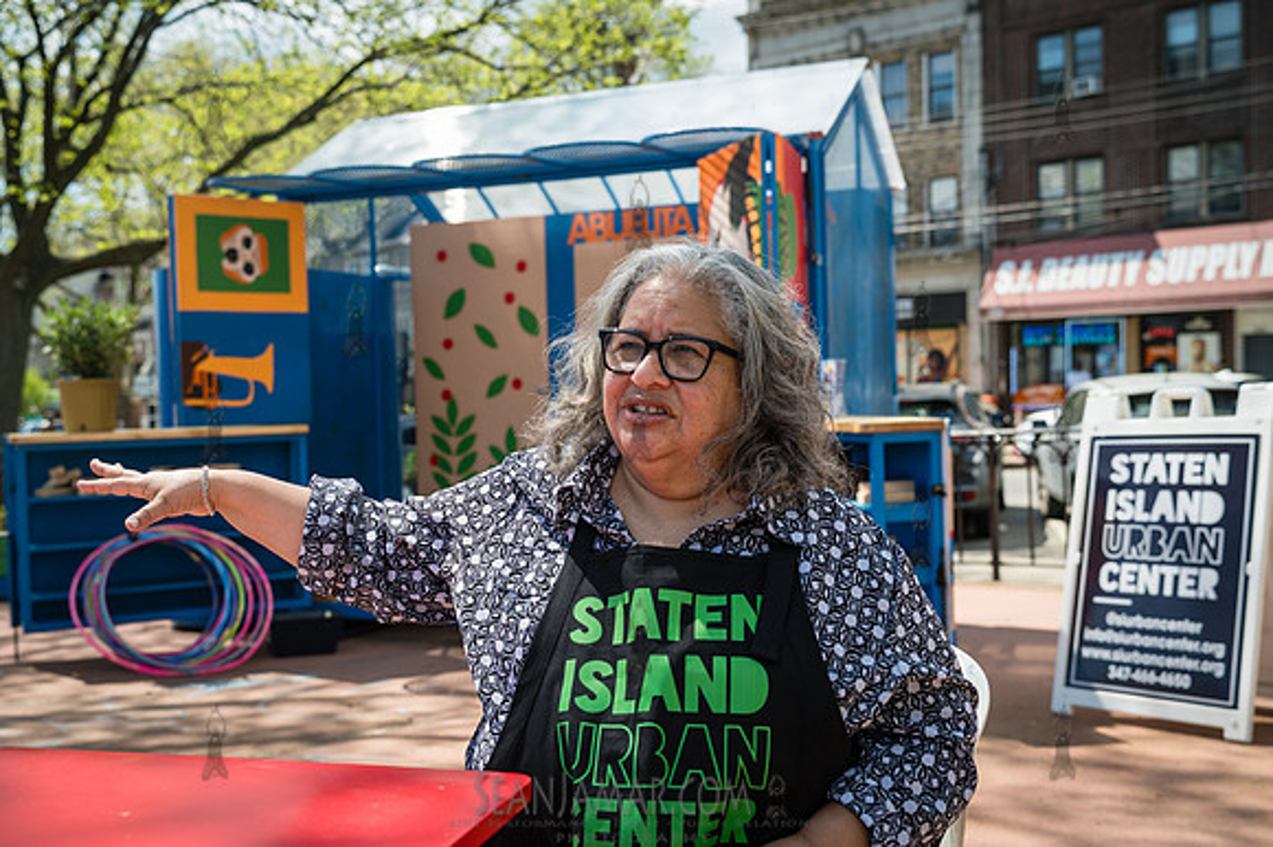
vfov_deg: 35.0
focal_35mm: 38
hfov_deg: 50.7
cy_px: 424
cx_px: 636
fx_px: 1343
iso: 100
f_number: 4
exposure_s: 1/500
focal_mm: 38
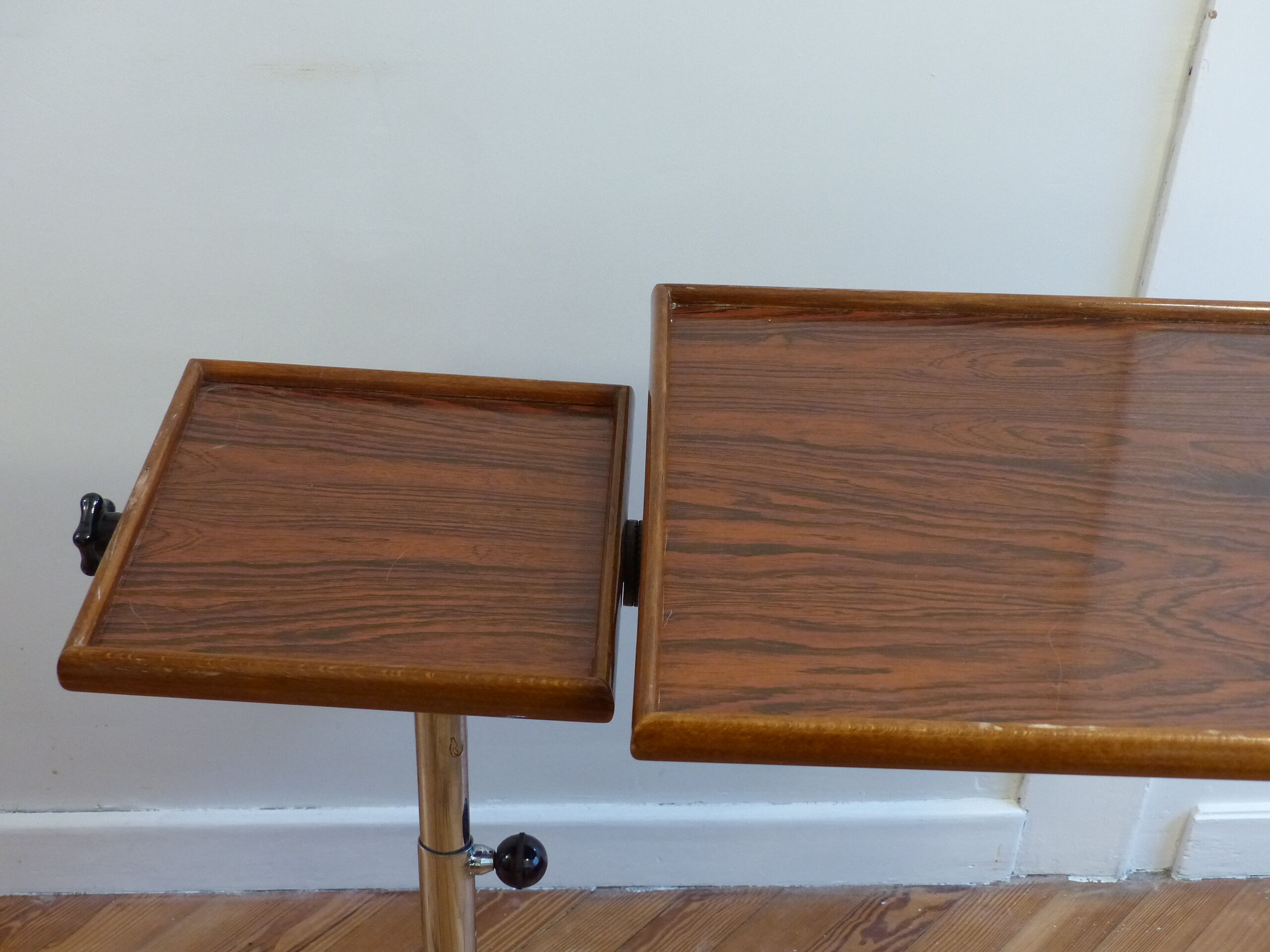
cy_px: 476
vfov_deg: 29.7
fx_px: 1798
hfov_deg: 38.9
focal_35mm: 49
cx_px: 635
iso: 400
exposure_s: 1/20
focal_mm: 8.7
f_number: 2.8
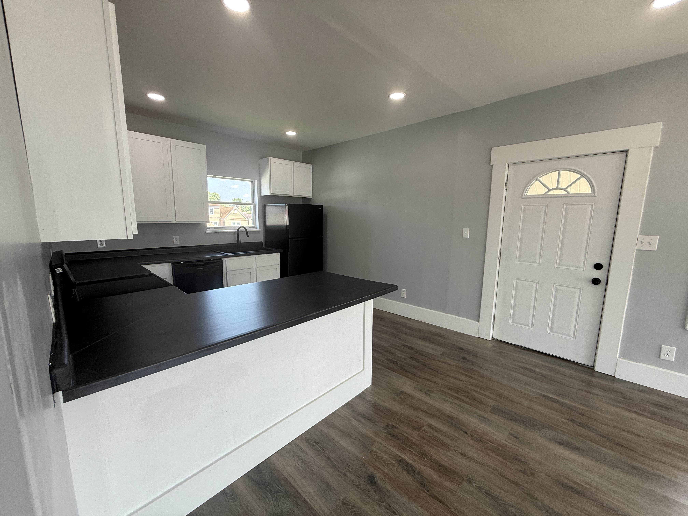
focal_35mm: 14
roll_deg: -0.8
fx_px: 278
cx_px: 344
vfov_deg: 85.7
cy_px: 258
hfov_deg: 102.1
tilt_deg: -8.6
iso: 50
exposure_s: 1/99
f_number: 2.2
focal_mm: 2.22
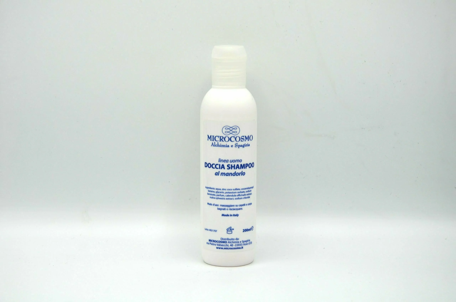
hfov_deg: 22.0
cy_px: 151
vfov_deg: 14.6
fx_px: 1176
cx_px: 228
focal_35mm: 93
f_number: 8
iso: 125
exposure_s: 1/500
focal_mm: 62
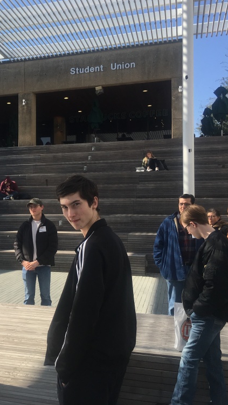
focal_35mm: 43
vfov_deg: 47.4
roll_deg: +0.1
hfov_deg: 26.4
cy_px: 199
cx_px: 6
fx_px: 462
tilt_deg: +0.7
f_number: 2.2
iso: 25
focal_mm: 4.15
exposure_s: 1/1054
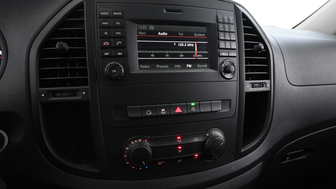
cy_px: 85
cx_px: 171
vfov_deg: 44.3
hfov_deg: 71.9
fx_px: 232
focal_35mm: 26
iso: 6400
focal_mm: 16
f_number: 3.5
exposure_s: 1/30
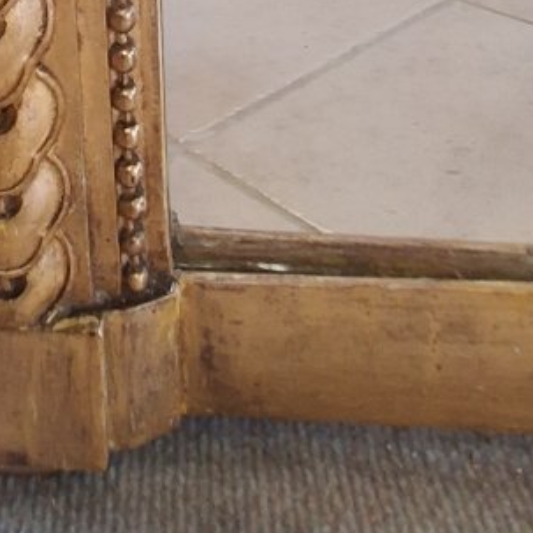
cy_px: -278
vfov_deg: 23.8
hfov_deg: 29.6
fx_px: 976
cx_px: 77
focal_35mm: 56
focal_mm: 1.64
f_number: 2.2
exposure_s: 1/50
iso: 250
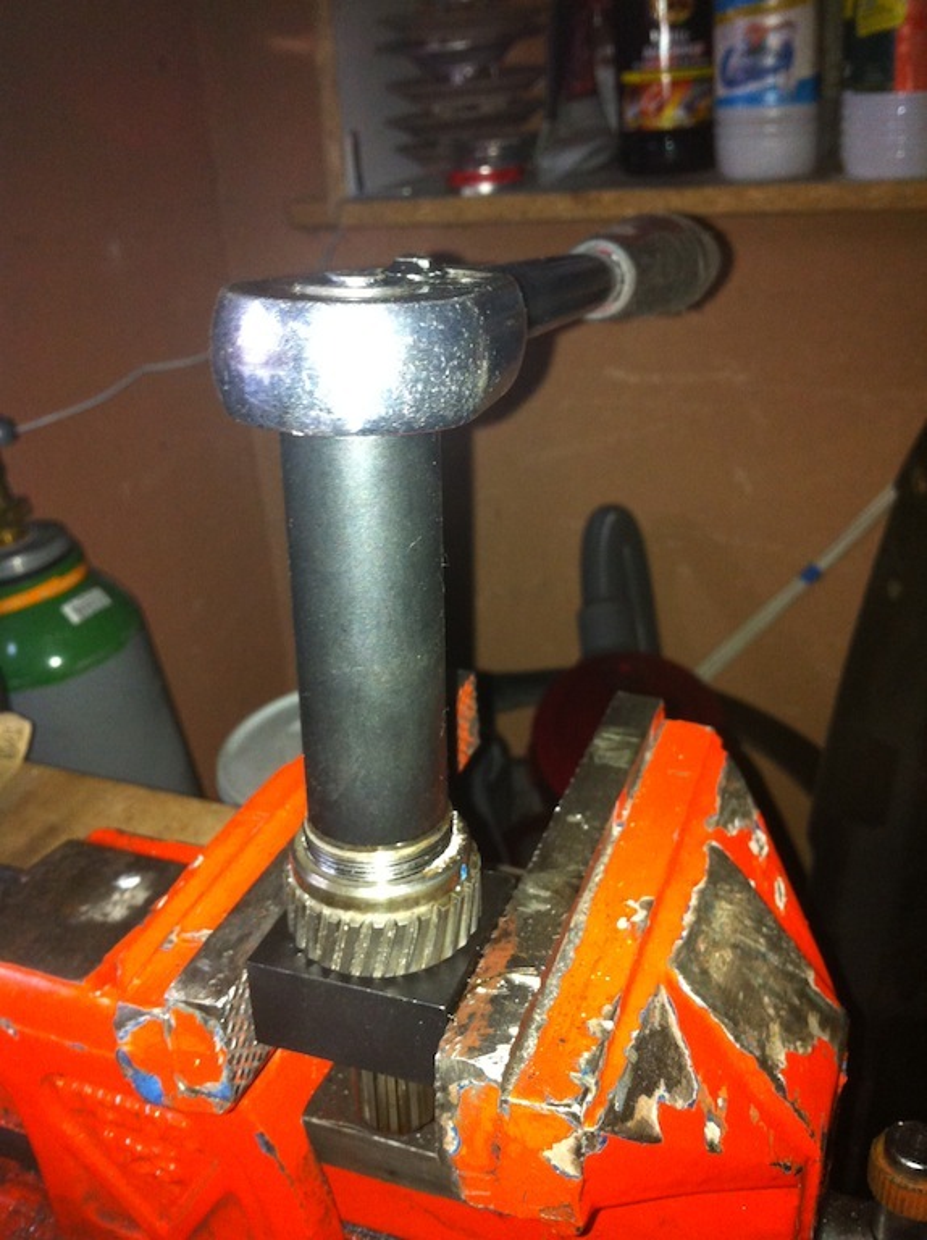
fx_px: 1252
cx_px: 464
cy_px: 620
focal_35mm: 35
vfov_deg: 52.7
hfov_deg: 40.6
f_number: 2.8
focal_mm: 3.85
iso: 200
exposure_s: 1/15
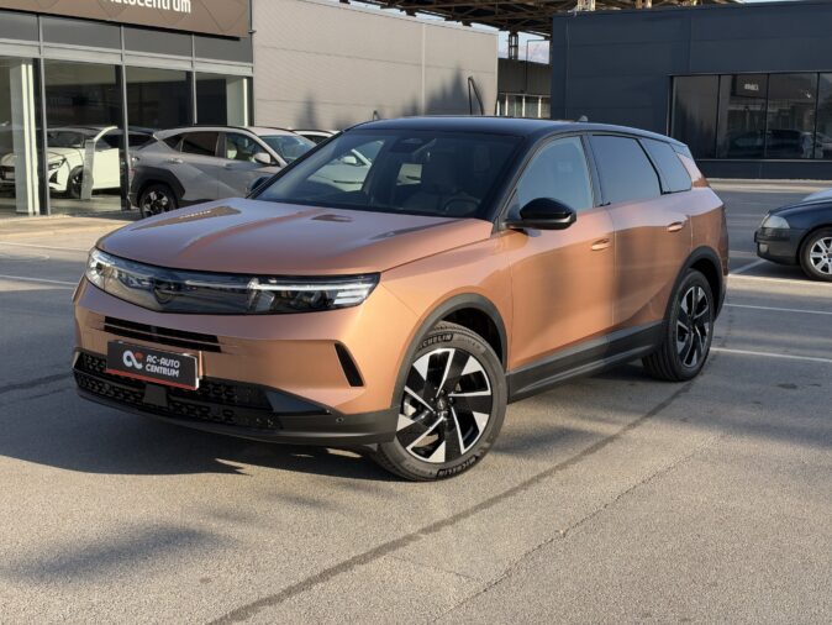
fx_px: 1154
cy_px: 312
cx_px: 416
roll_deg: +0.1
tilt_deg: -8.3
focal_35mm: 48
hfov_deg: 39.6
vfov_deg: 30.3
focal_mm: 6.93
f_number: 1.8
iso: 100
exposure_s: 1/2232
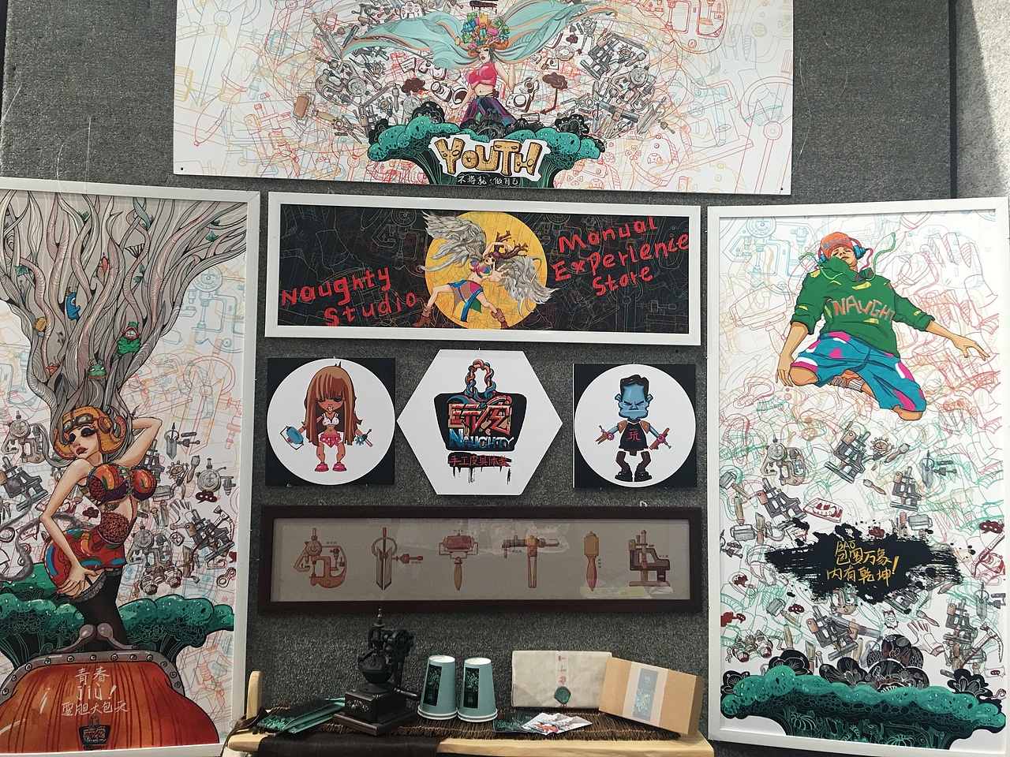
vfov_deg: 48.2
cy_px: 378
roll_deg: -1.6
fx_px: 846
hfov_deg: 61.7
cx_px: 505
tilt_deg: +2.2
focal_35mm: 29
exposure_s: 1/33
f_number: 2.2
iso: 50
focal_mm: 4.15
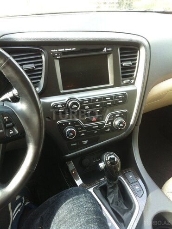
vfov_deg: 52.7
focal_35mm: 35
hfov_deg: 40.6
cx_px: 86
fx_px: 232
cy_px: 114
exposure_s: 1/40
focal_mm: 3.85
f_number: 2.8
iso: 100
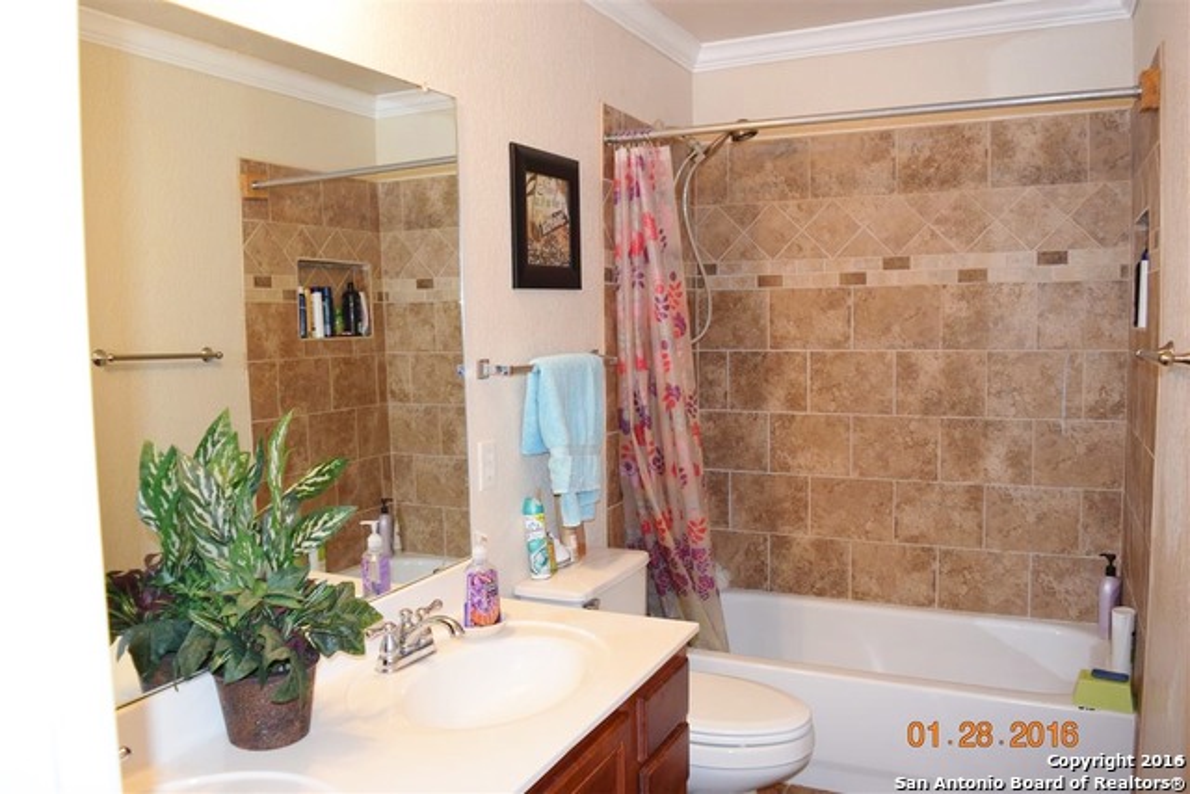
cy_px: 397
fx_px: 893
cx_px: 595
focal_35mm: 27
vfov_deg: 48.0
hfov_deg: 67.4
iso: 800
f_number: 5
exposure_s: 1/100
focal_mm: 18
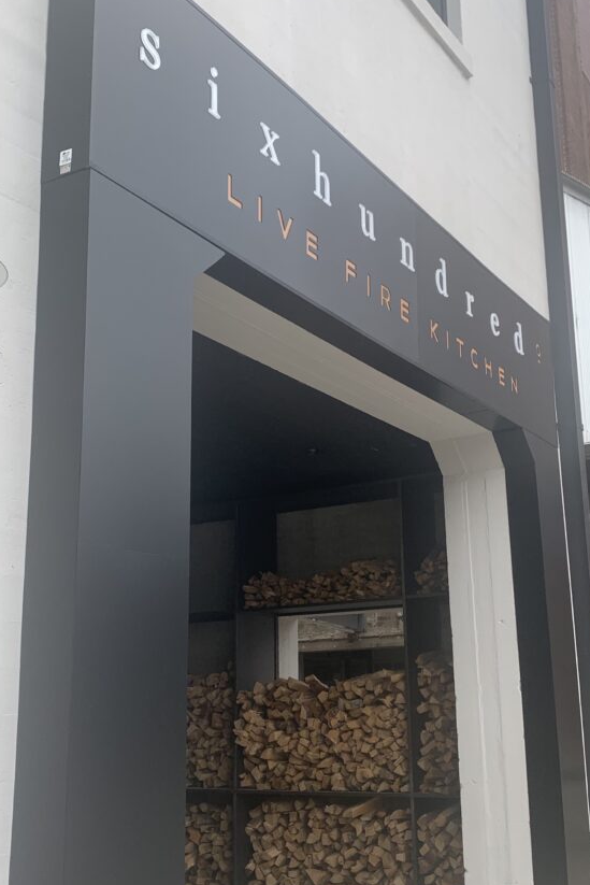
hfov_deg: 32.6
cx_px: 335
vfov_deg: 47.4
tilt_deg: +15.7
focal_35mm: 41
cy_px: 467
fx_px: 1007
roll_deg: +0.6
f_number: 1.8
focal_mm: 4.25
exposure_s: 1/894
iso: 25
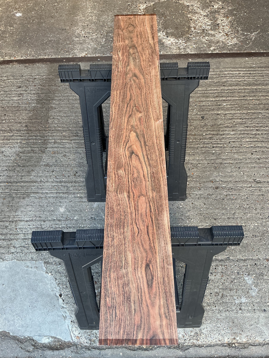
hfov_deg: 48.2
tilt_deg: -61.3
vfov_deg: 61.7
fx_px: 300
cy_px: 179
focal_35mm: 29
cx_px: 134
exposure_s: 1/120
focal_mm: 3
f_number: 1.8
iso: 64
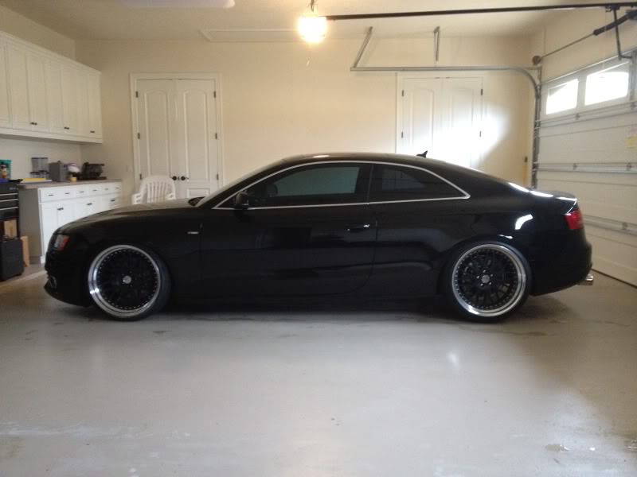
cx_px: 318
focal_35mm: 35
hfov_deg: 52.6
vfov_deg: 40.7
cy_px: 238
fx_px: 644
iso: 400
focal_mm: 4.3
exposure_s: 1/20
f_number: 2.4
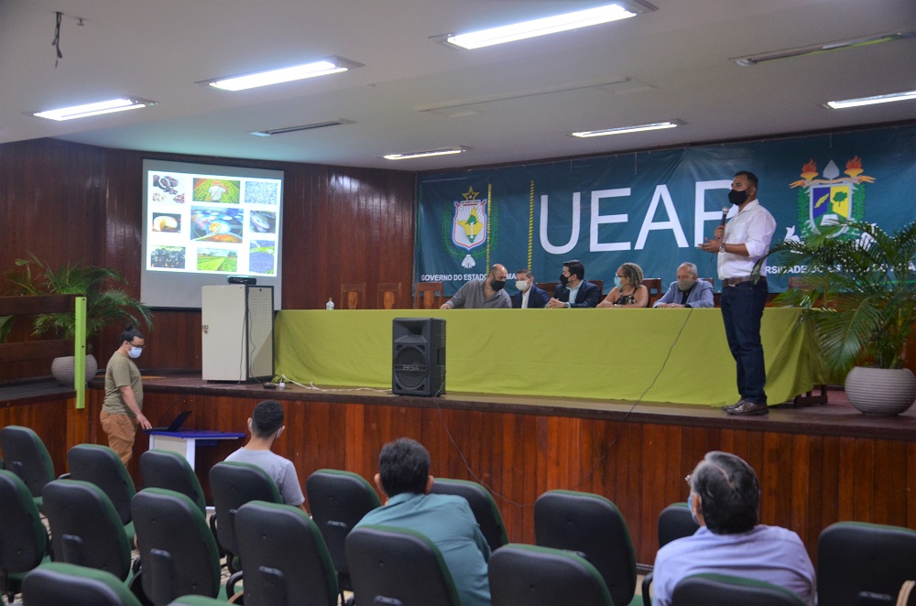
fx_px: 1066
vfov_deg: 31.7
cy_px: 303
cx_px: 458
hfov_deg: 46.5
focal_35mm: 42
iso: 800
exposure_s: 1/30
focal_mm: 28
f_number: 4
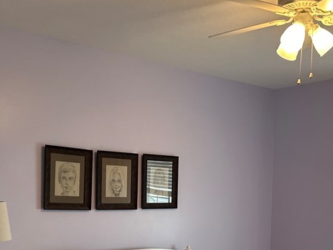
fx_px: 510
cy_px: 228
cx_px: 210
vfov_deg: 26.5
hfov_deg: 35.9
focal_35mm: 53
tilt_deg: -4.3
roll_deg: -1.0
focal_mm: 6.86
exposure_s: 1/120
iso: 160
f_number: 1.78
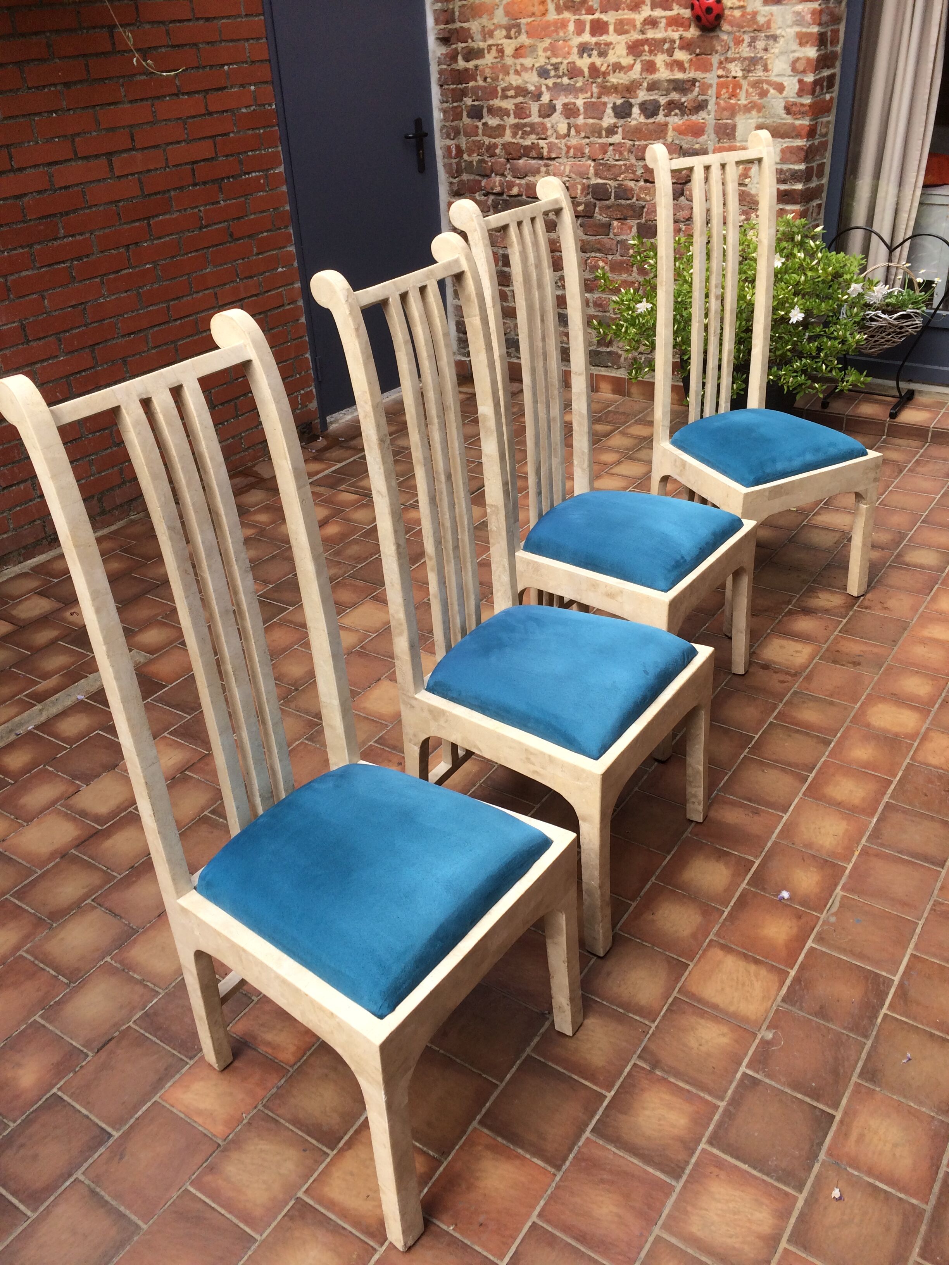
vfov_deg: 61.7
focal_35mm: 29
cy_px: 632
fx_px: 1060
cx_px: 474
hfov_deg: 48.2
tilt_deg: -32.9
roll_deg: +3.4
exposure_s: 1/456
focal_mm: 4.15
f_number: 2.2
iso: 32
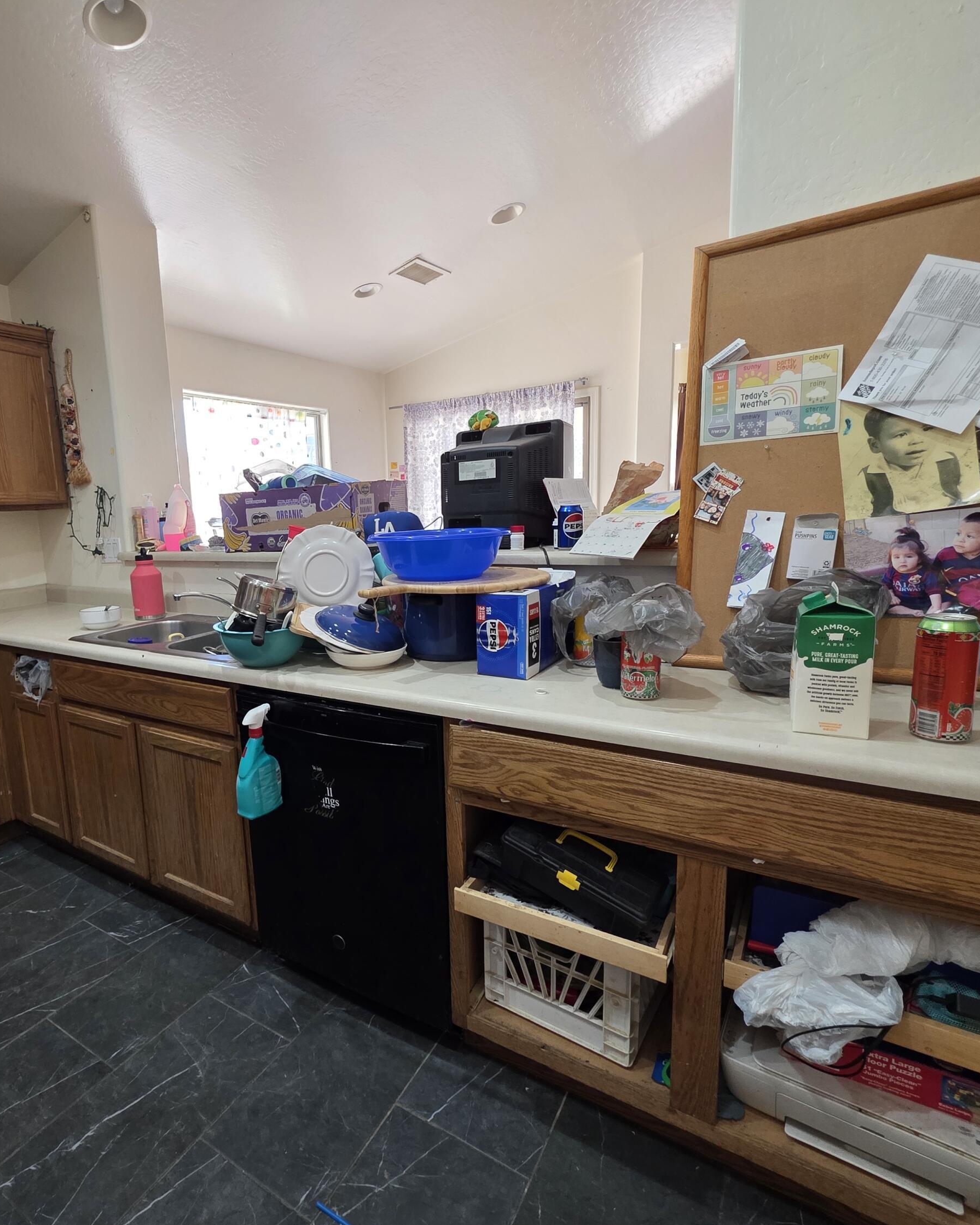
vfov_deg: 89.6
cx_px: 325
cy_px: 614
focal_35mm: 17
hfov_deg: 74.5
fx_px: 616
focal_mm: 2.2
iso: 200
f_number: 1.9
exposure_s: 1/60
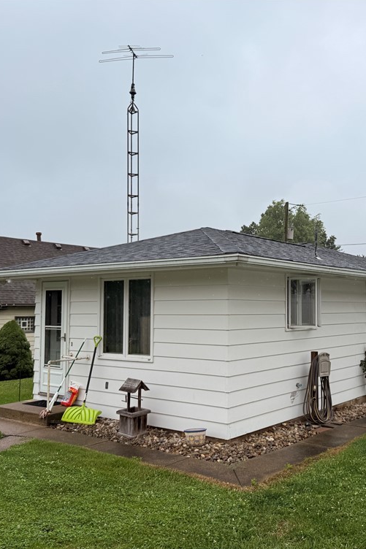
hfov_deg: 38.5
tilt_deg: +2.9
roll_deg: +0.2
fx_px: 519
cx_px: 237
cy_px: 279
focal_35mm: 34
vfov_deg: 55.8
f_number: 1.78
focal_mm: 6.76
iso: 80
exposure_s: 1/1770
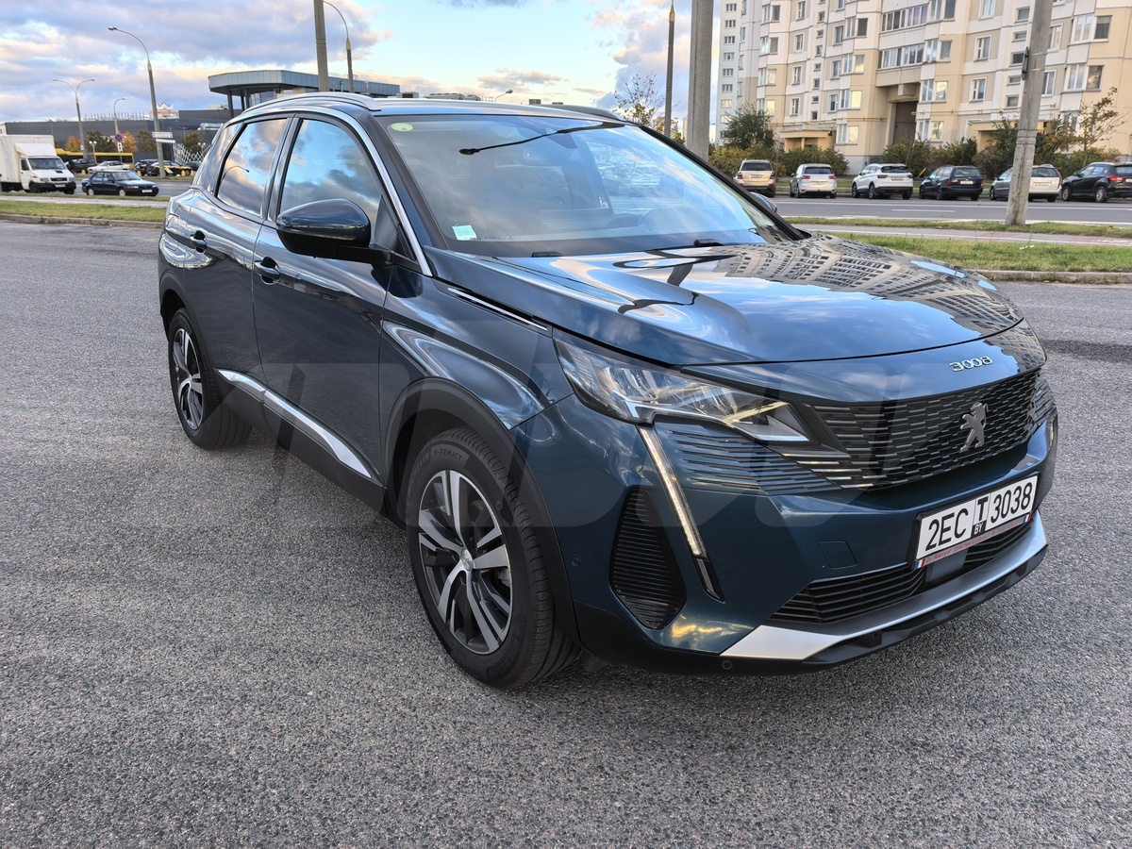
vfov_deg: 51.4
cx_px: 566
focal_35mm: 27
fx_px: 883
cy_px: 424
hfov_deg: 65.3
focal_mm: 6.98
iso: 50
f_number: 2
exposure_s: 1/284
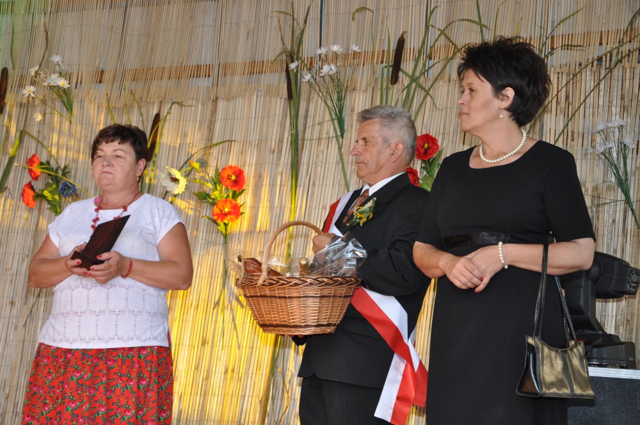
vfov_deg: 15.7
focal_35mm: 87
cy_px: 212
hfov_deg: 23.4
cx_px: 320
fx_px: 1545
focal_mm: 58
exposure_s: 1/80
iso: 400
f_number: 5
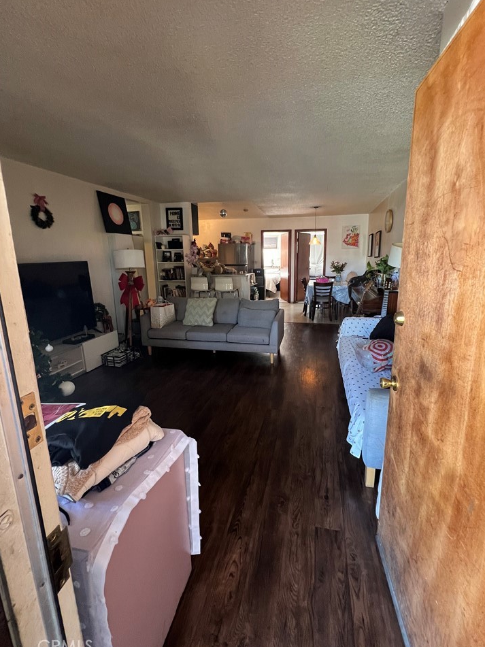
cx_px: 260
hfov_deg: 85.5
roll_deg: +0.1
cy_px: 308
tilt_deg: -10.4
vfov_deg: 102.0
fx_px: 262
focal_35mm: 14
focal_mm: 1.57
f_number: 1.8
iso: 400
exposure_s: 1/60
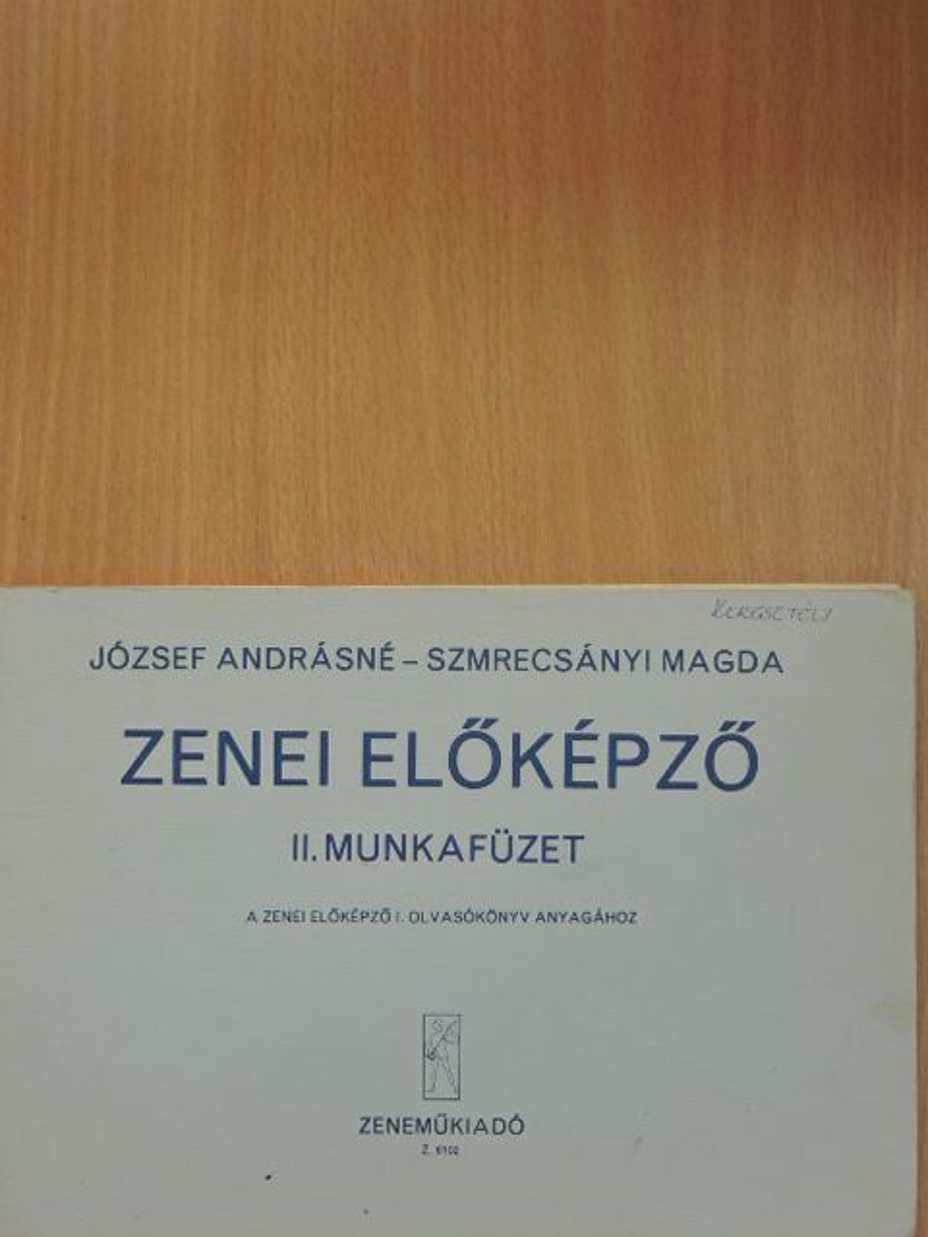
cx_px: 464
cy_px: 618
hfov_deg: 26.6
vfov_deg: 34.9
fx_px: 1966
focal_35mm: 55
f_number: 4
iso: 280
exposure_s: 1/30
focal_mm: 9.9
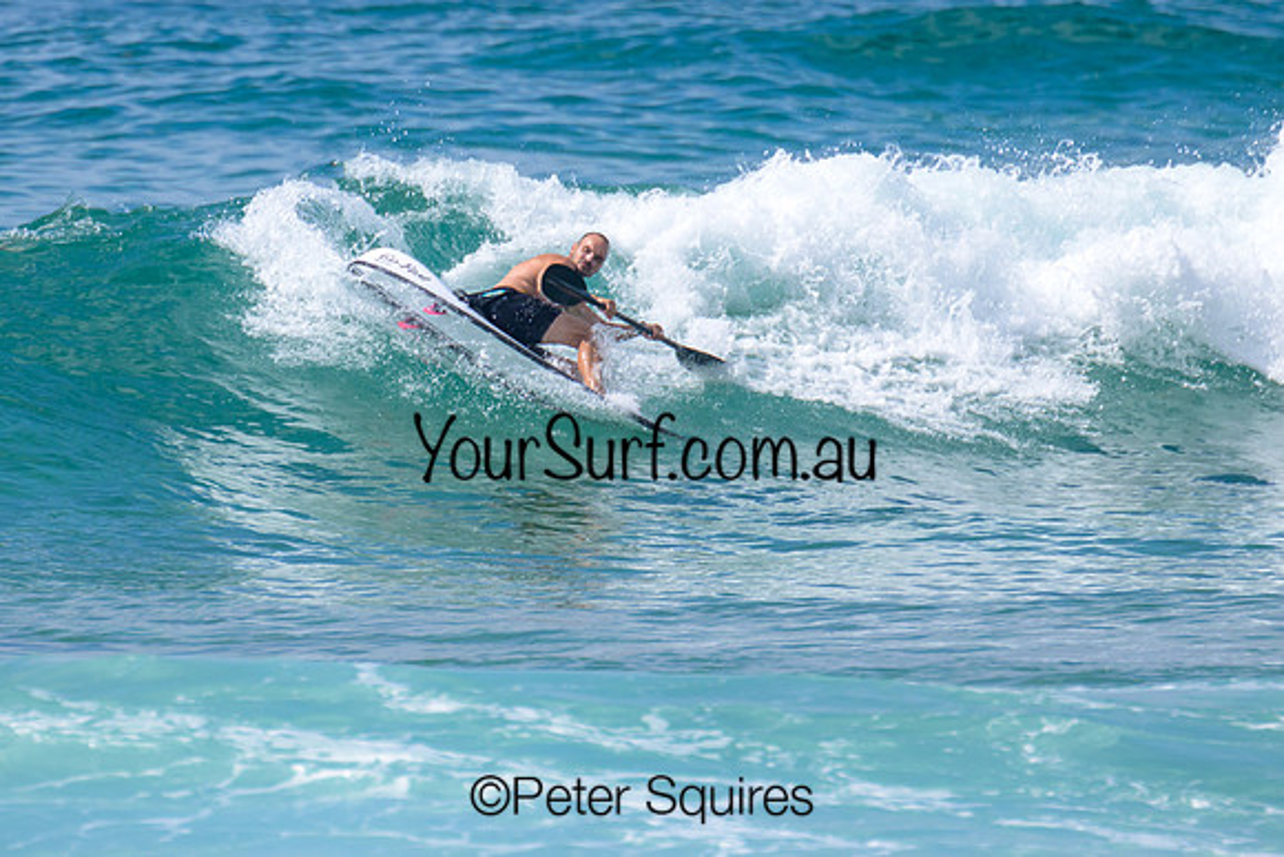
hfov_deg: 1.9
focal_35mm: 1094
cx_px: 406
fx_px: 39034
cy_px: 295
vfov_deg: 1.3
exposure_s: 1/2000
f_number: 11
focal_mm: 800
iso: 560
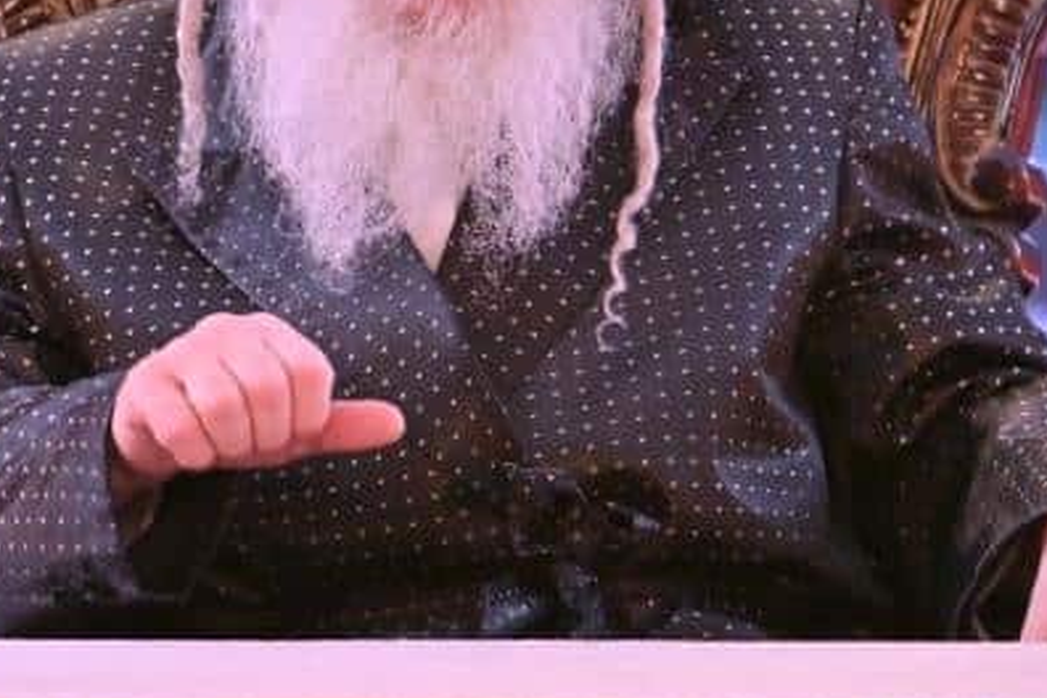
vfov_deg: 1.8
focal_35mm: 775
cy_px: 30
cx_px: 386
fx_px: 22538
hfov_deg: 2.7
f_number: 2.8
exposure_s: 1/250
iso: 400
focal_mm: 200
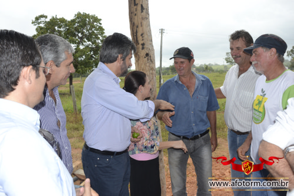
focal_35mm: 33
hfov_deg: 57.2
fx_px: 269
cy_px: 98
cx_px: 147
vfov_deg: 39.9
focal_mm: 22
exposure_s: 1/200
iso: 100
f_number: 5.6
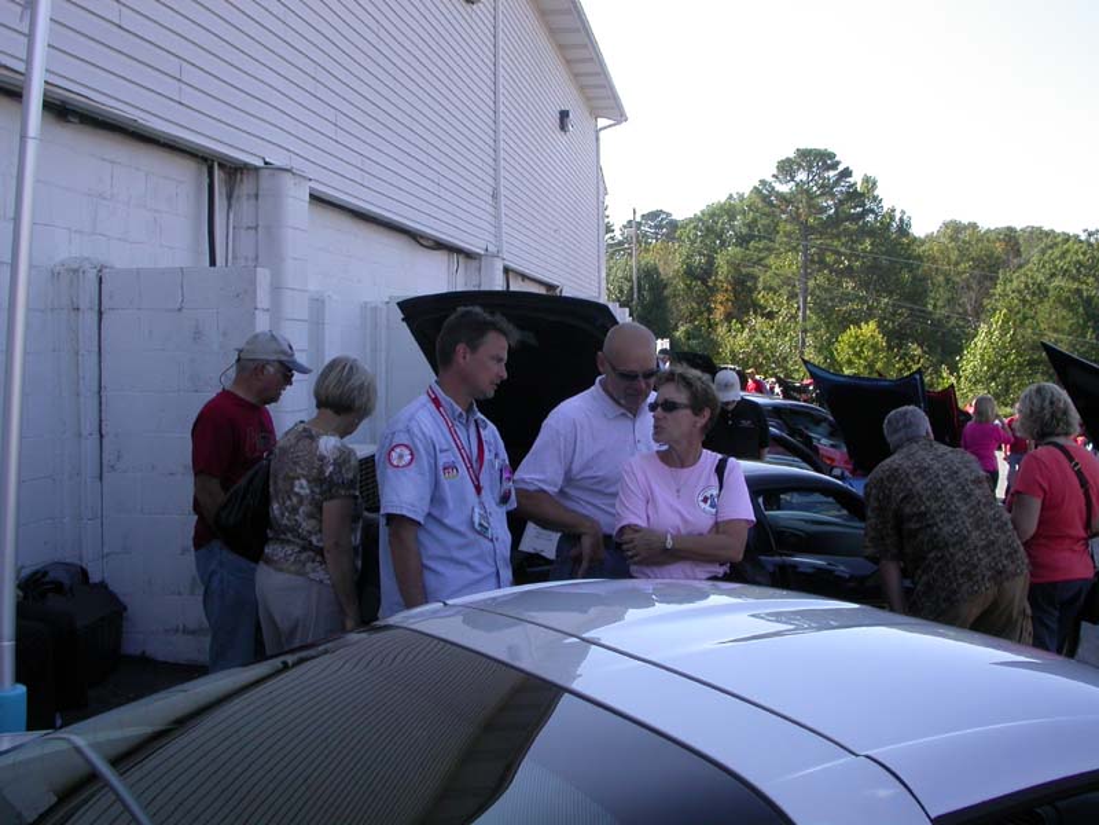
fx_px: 1206
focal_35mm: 38
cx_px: 550
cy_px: 412
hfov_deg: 49.0
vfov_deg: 37.7
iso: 100
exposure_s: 1/190
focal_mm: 7.85
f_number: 6
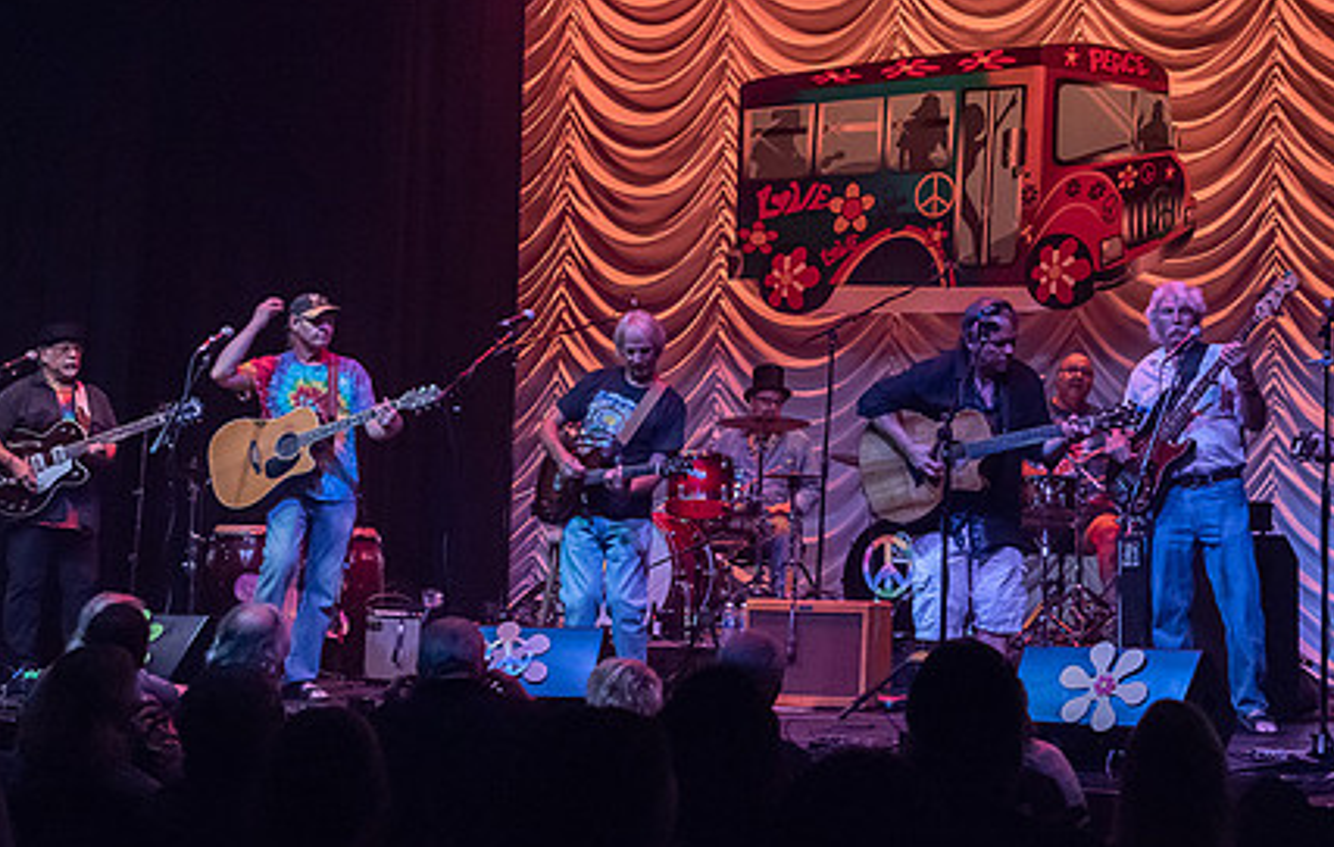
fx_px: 2373
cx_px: 902
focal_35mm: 65
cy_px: 327
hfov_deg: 31.1
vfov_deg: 20.2
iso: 2500
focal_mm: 38
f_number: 5.6
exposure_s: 1/160
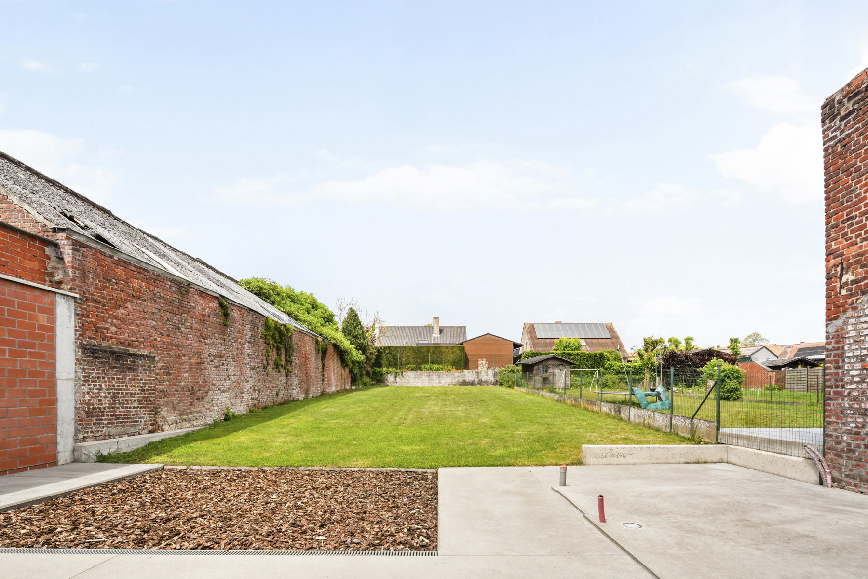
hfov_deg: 100.4
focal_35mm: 15
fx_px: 362
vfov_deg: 77.3
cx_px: 434
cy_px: 290
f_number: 11
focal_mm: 15
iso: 200
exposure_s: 1/320
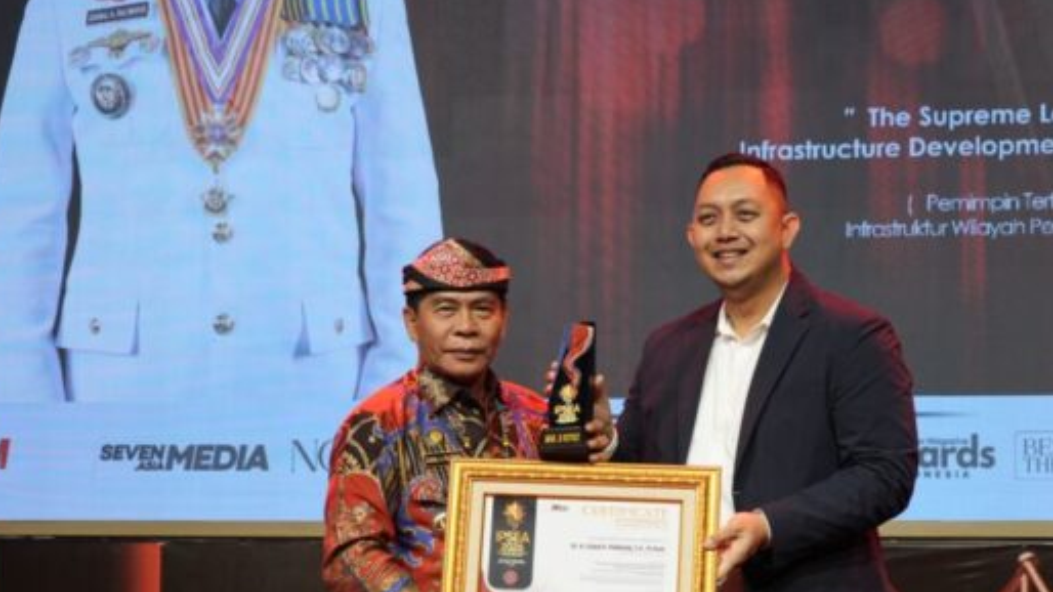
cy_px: 479
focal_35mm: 83
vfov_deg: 14.5
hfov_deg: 25.6
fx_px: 2317
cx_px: 629
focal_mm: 53
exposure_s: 1/125
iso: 1000
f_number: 4.5
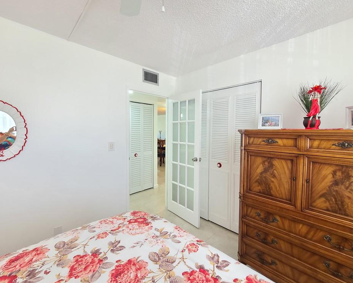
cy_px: 139
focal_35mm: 14
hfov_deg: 100.6
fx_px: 146
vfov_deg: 88.0
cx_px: 186
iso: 400
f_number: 2.2
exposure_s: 1/60
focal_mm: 2.2
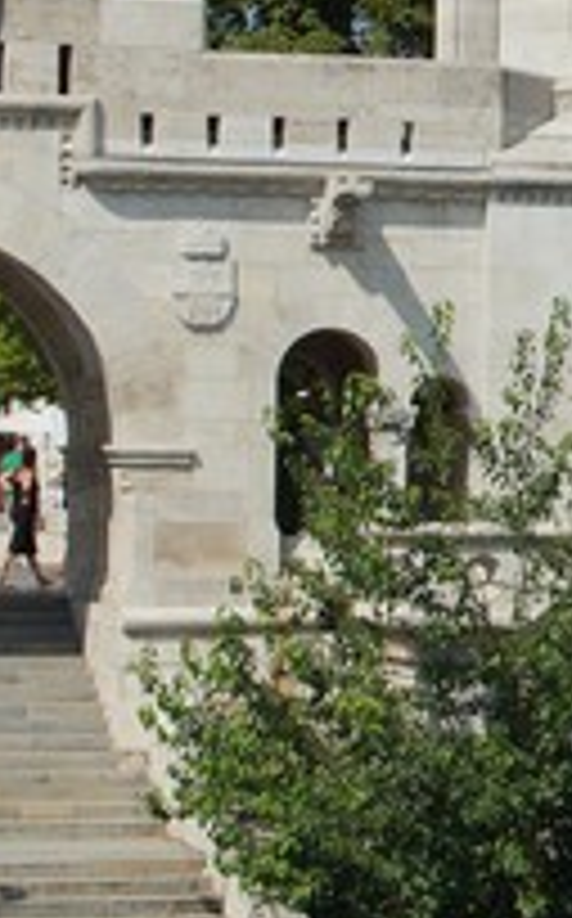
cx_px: 869
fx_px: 4052
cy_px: 184
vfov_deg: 12.9
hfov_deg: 7.9
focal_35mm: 162
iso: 100
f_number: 5.6
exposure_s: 1/250
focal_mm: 24
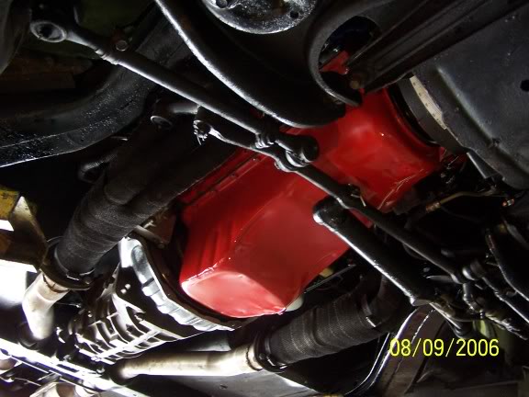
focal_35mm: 38
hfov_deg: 49.0
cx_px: 264
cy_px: 198
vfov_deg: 37.7
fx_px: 581
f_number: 2.8
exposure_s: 1/8
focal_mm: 6.3
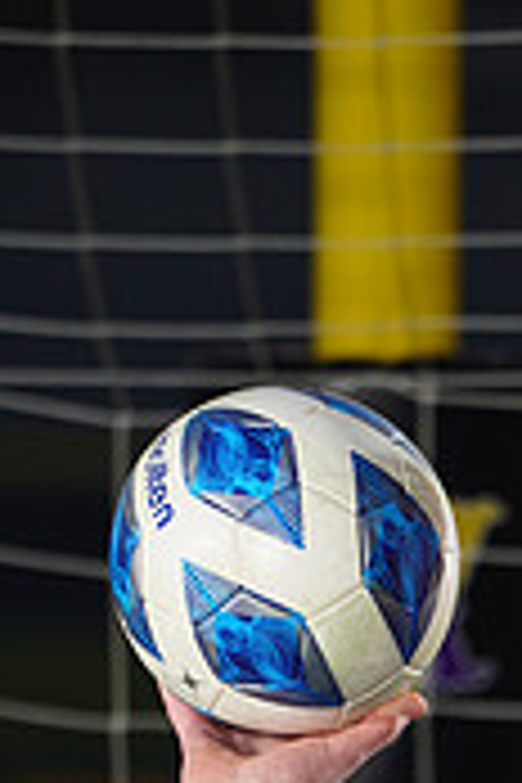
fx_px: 28947
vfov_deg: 1.5
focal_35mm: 1331
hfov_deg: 1.0
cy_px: 1251
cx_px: 646
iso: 200
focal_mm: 400
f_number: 7.1
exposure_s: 1/200
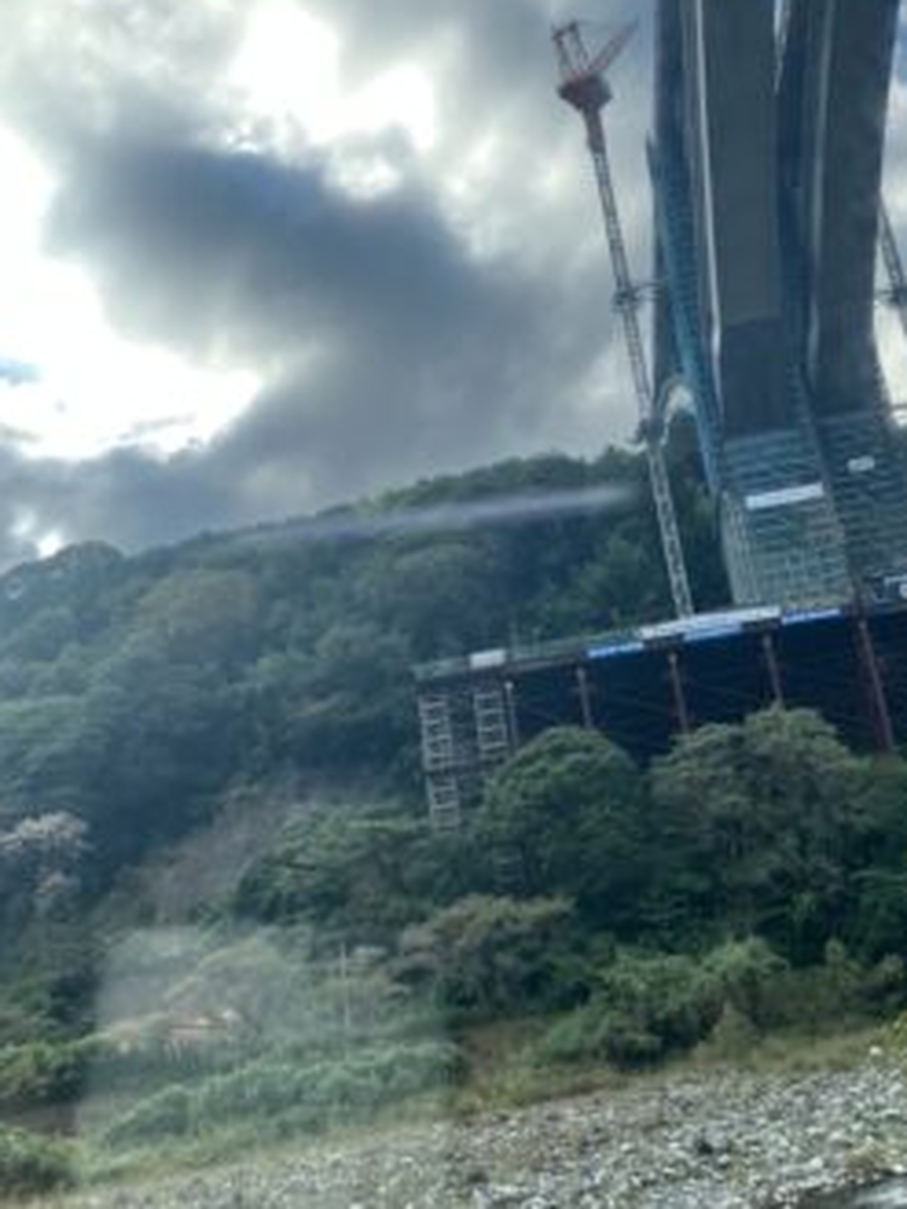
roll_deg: +9.2
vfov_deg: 53.9
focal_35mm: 34
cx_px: 514
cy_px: 570
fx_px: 1187
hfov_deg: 41.7
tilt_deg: +21.6
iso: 32
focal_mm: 3.99
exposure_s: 1/260
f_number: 1.8
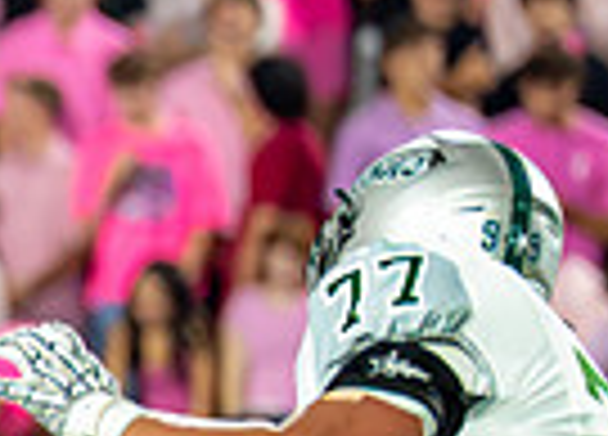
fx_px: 23410
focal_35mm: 1353
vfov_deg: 1.1
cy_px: 637
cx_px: -1256
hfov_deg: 1.5
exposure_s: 1/1600
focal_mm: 200
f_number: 2.8
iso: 3200
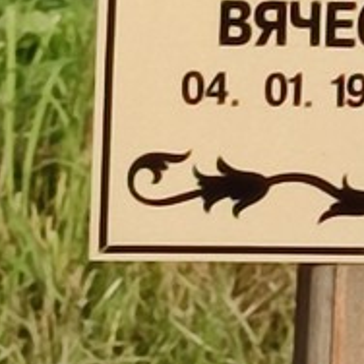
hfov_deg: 18.1
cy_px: 76
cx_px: 341
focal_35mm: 94
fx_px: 1118
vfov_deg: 18.3
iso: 50
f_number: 1.9
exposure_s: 1/463
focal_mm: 6.04
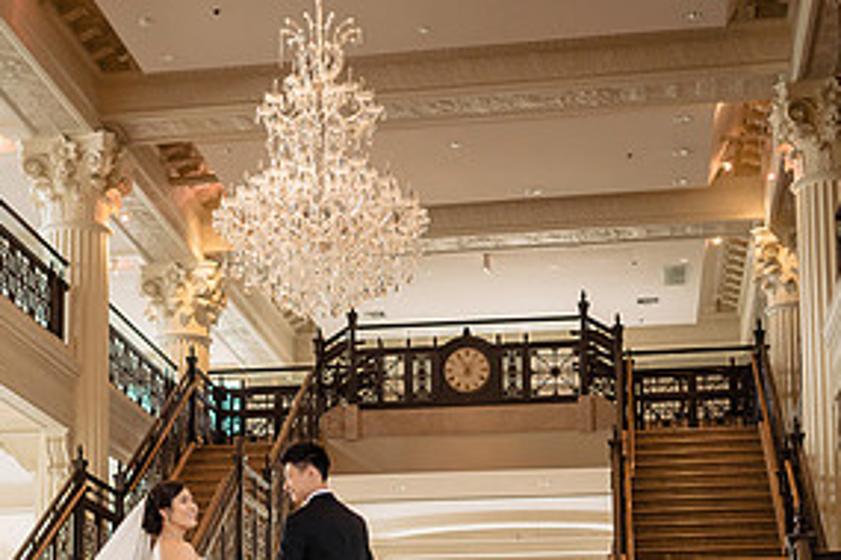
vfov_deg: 17.2
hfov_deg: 25.8
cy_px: 526
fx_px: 1822
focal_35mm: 78
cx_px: 237
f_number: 2.8
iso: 640
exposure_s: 1/200
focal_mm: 35
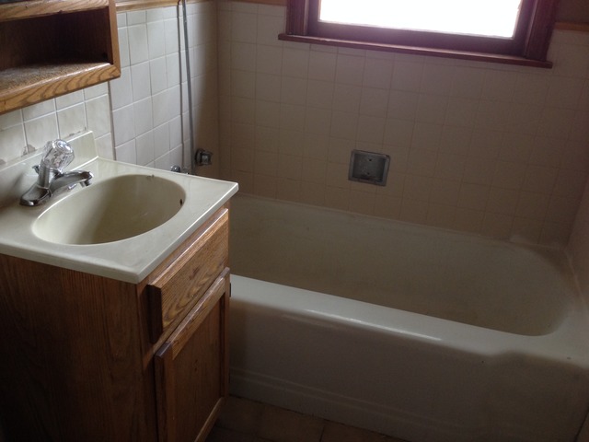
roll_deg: -2.9
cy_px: 221
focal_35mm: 33
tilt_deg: -24.9
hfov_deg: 55.4
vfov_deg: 42.9
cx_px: 294
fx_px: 562
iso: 125
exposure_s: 1/20
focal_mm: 4.12
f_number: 2.4
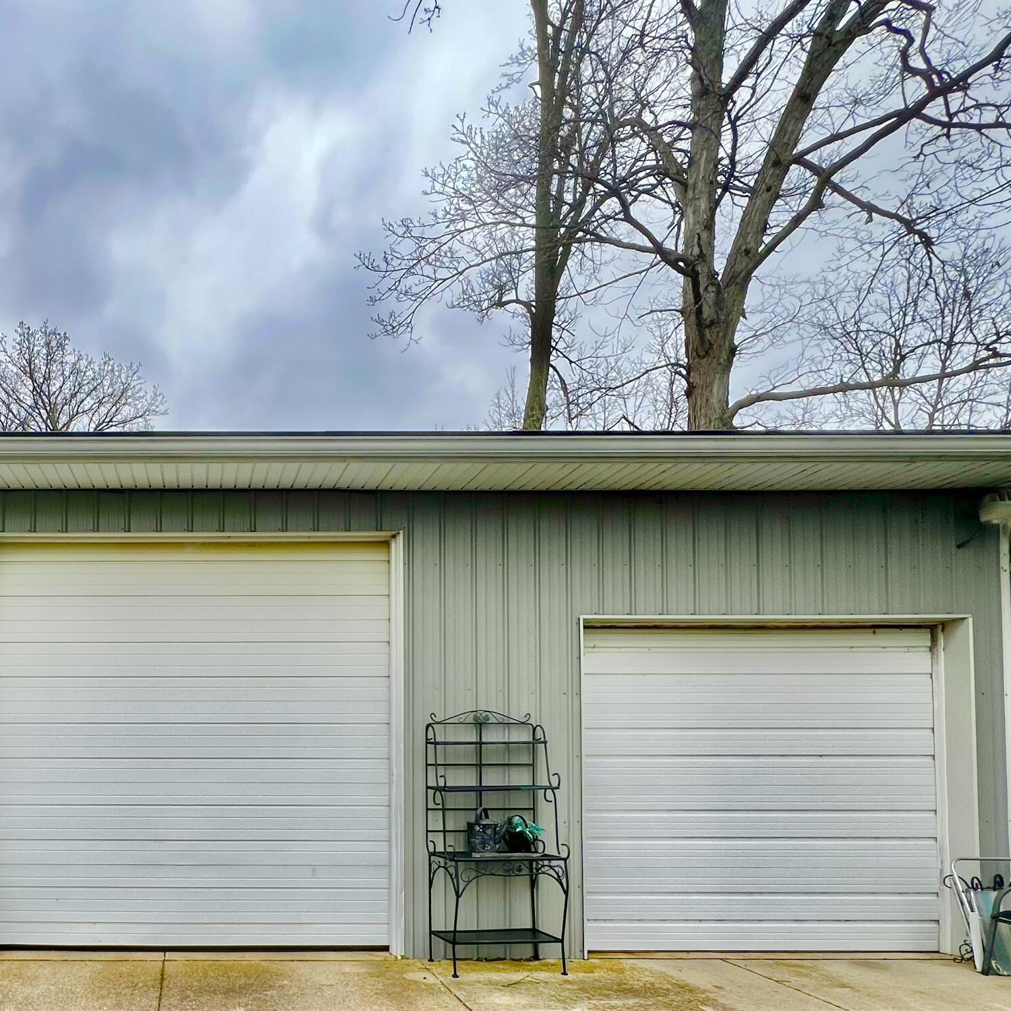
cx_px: 182
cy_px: 736
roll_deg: +0.3
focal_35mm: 23
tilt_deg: +1.6
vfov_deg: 64.0
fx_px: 760
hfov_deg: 61.0
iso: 32
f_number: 1.8
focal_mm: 1.57
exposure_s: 1/1054
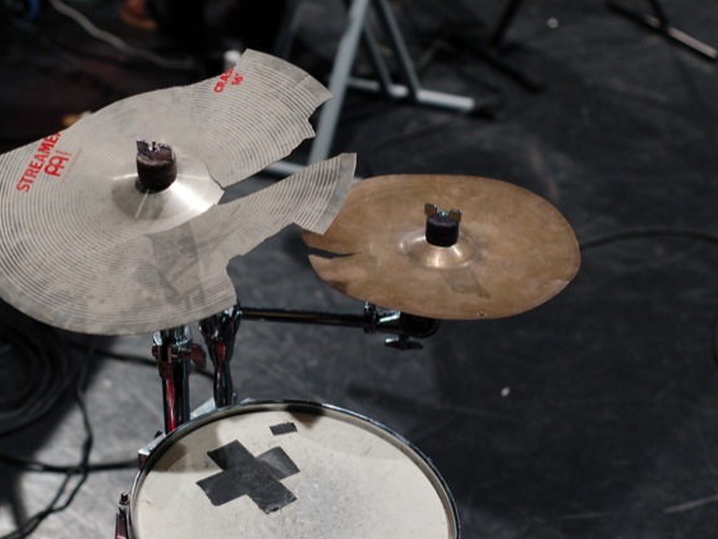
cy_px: 270
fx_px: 1702
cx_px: 321
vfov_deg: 18.0
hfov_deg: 23.8
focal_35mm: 82
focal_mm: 50
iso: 800
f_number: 3.5
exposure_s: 1/40
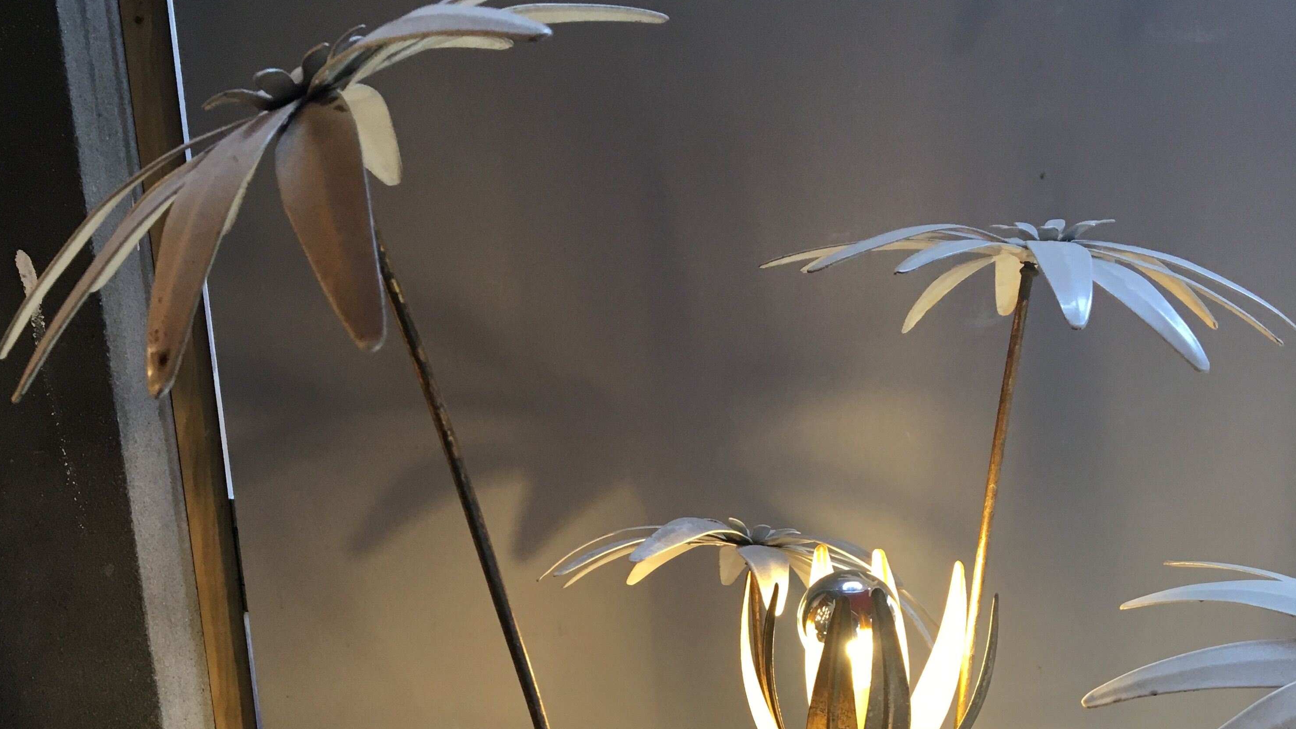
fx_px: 1478
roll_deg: +1.0
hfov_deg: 47.4
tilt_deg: -18.5
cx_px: 637
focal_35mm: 43
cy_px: 709
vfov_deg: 26.4
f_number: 2.2
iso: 64
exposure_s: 1/33
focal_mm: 4.15
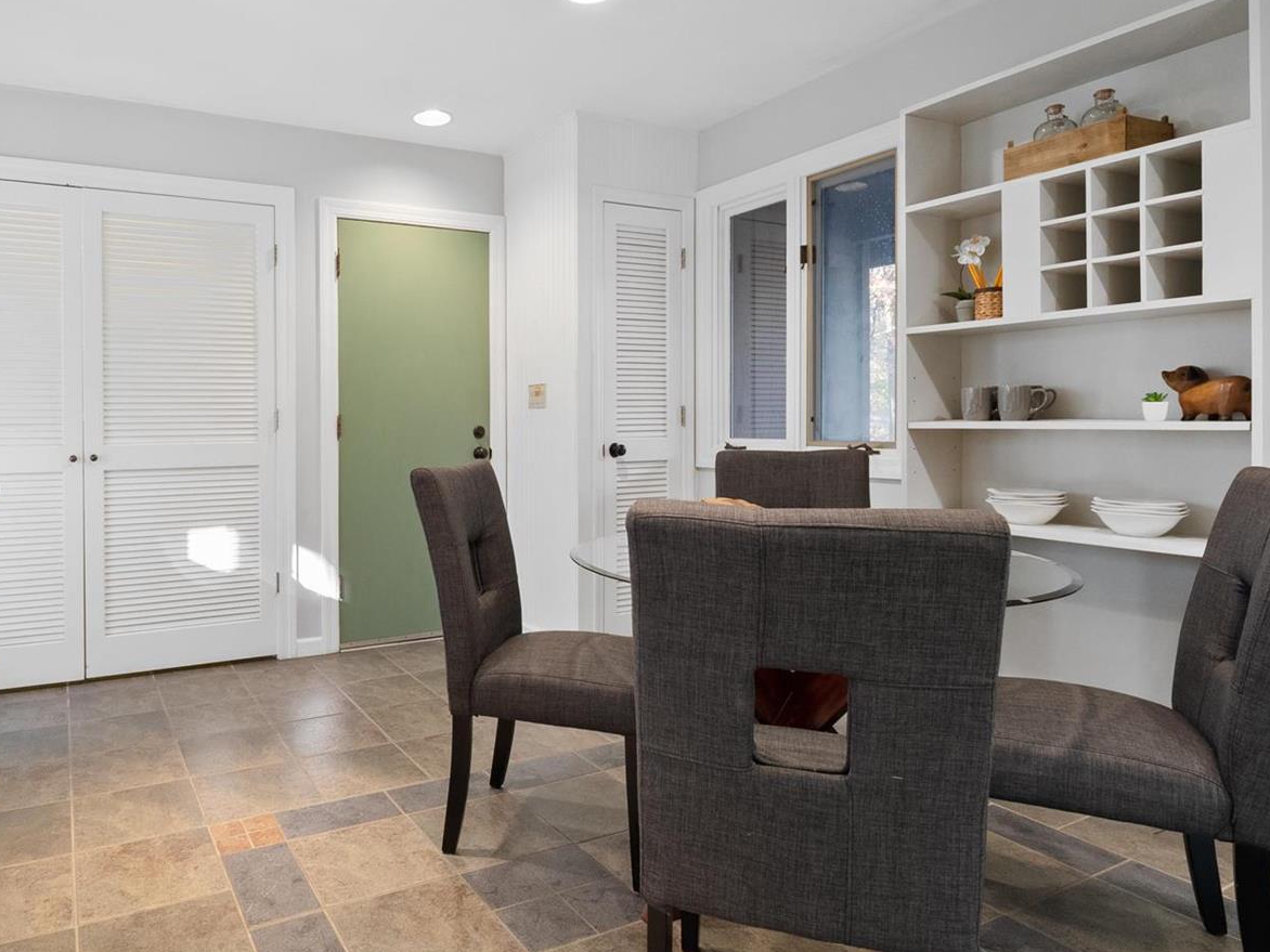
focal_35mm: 21
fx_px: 770
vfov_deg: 63.4
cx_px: 457
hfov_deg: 77.2
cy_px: 451
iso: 400
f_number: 6.3
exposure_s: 1/4
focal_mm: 8
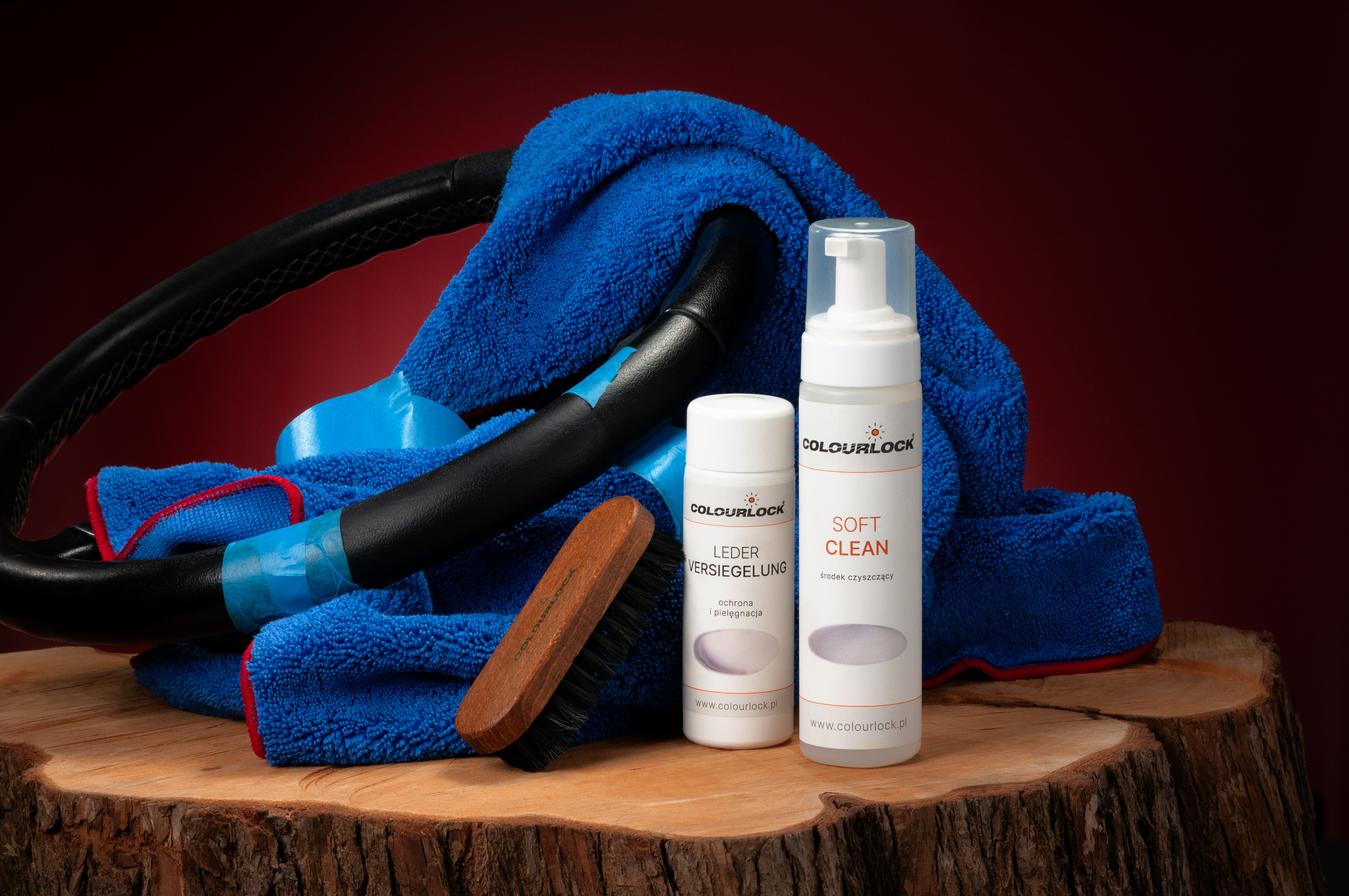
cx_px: 674
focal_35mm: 158
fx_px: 5895
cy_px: 448
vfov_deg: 8.7
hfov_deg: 13.1
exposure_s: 1/160
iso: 200
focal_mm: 105
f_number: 16
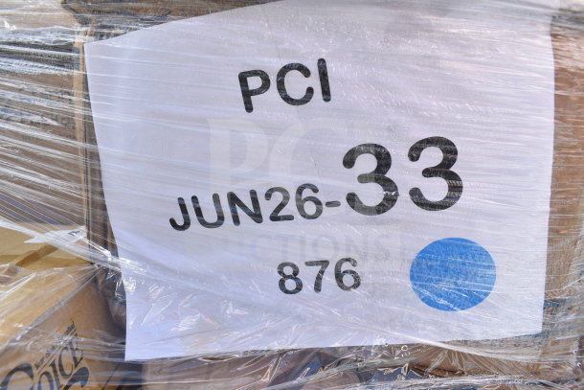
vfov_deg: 48.0
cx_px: 292
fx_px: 438
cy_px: 195
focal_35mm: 27
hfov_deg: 67.4
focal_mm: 18
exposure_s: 1/250
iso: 200
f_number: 6.3
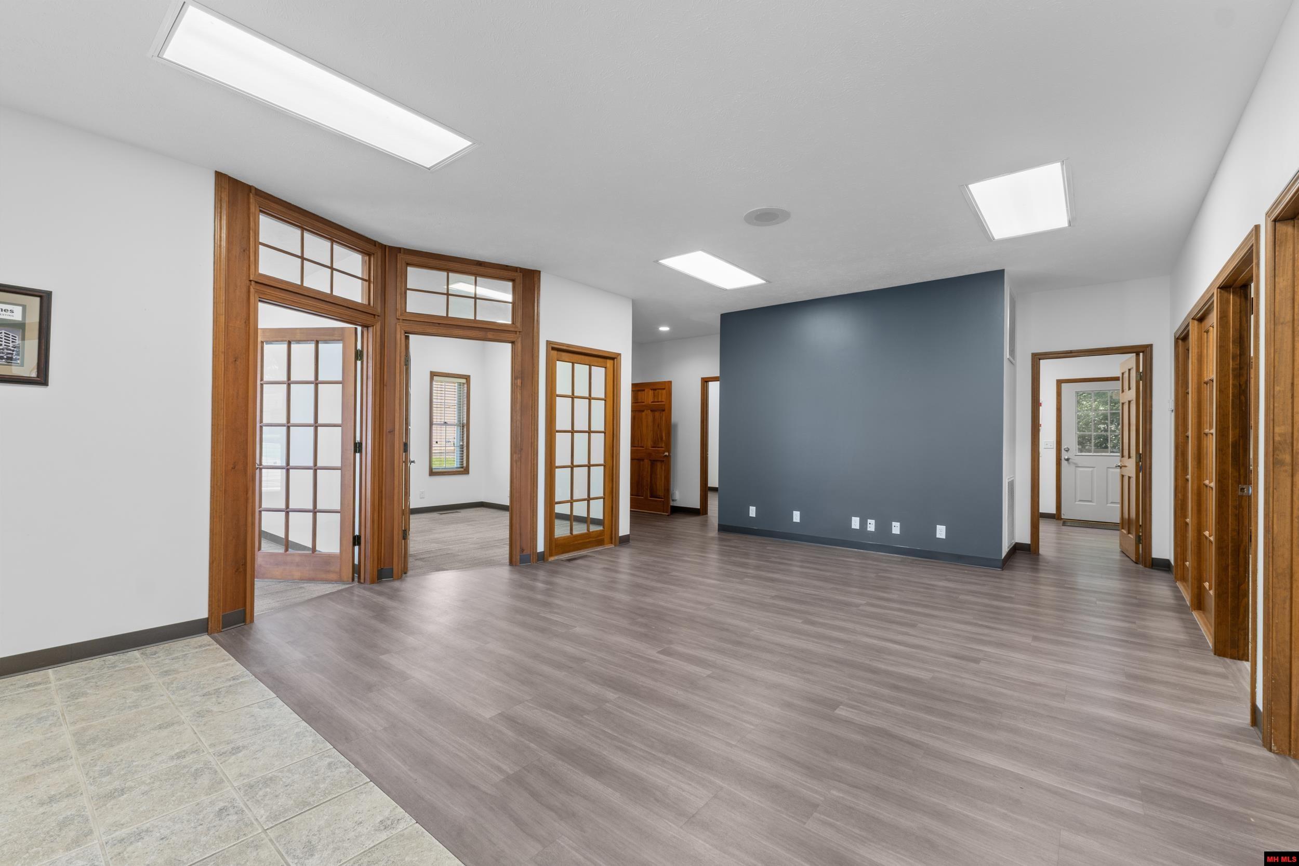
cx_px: 650
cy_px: 433
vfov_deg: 77.3
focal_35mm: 15
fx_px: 541
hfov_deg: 100.4
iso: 200
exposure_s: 1/2
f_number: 9
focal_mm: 10
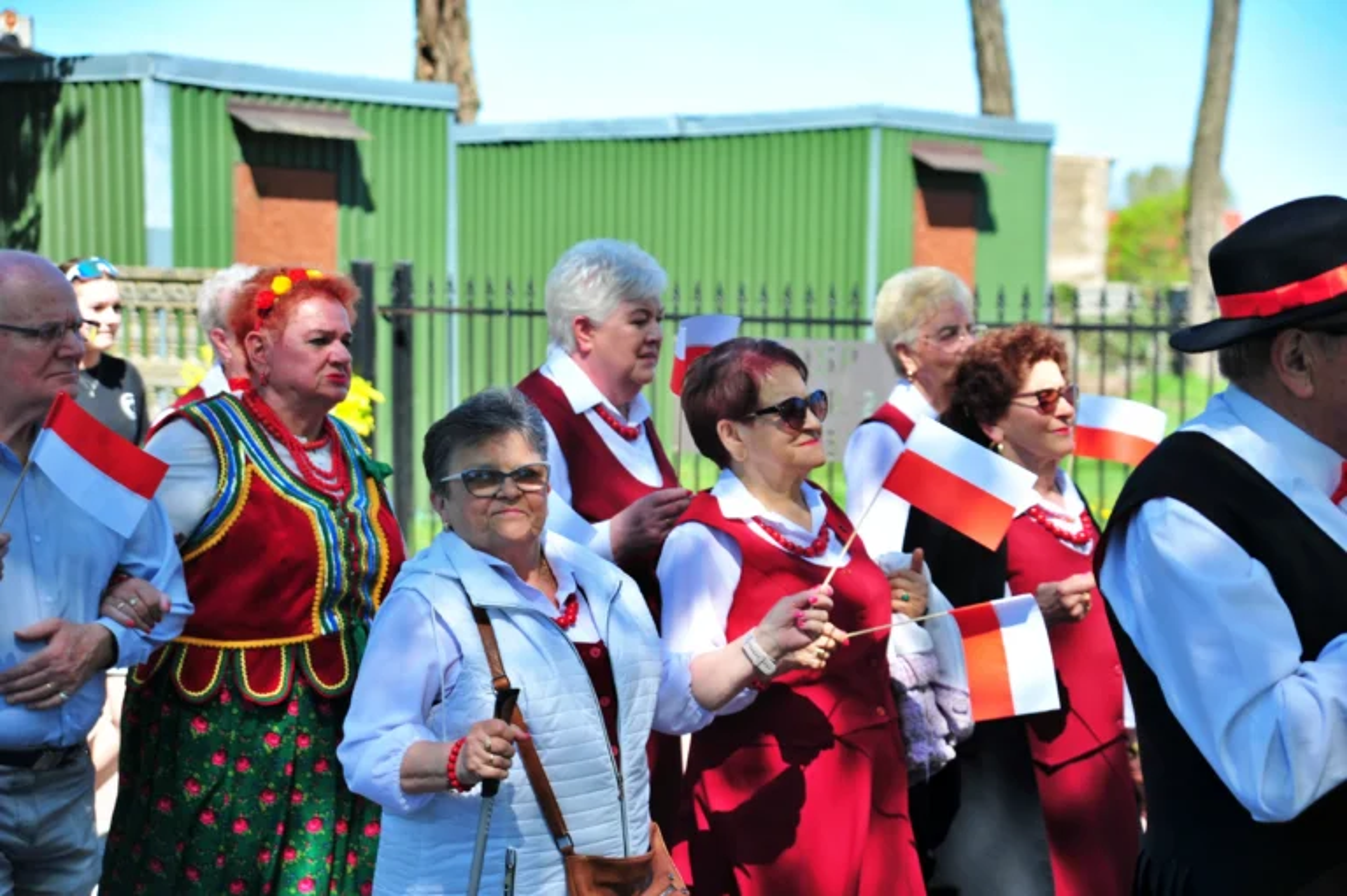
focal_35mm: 85
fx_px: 3178
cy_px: 448
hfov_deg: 23.9
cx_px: 674
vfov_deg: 16.1
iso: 250
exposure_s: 1/320
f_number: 5
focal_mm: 85
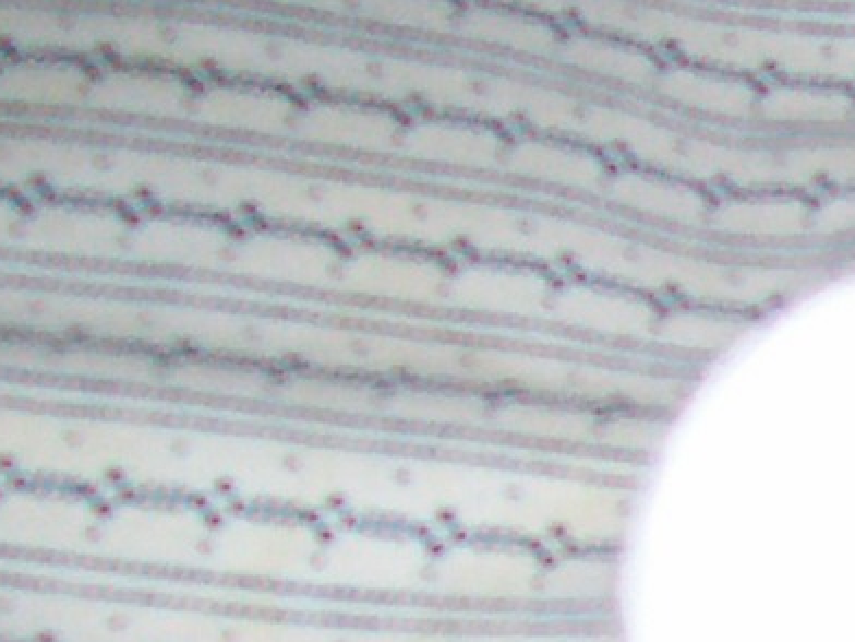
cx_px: 2242
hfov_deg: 8.7
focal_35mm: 200
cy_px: 1291
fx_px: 4940
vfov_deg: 7.2
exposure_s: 1/112
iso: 140
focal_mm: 5.6
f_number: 2.7
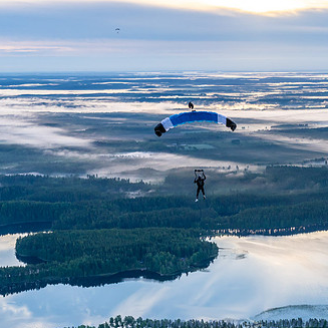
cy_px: 147
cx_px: 258
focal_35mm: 74
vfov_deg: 23.4
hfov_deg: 23.1
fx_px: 793
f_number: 5
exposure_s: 1/2000
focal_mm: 46
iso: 1000
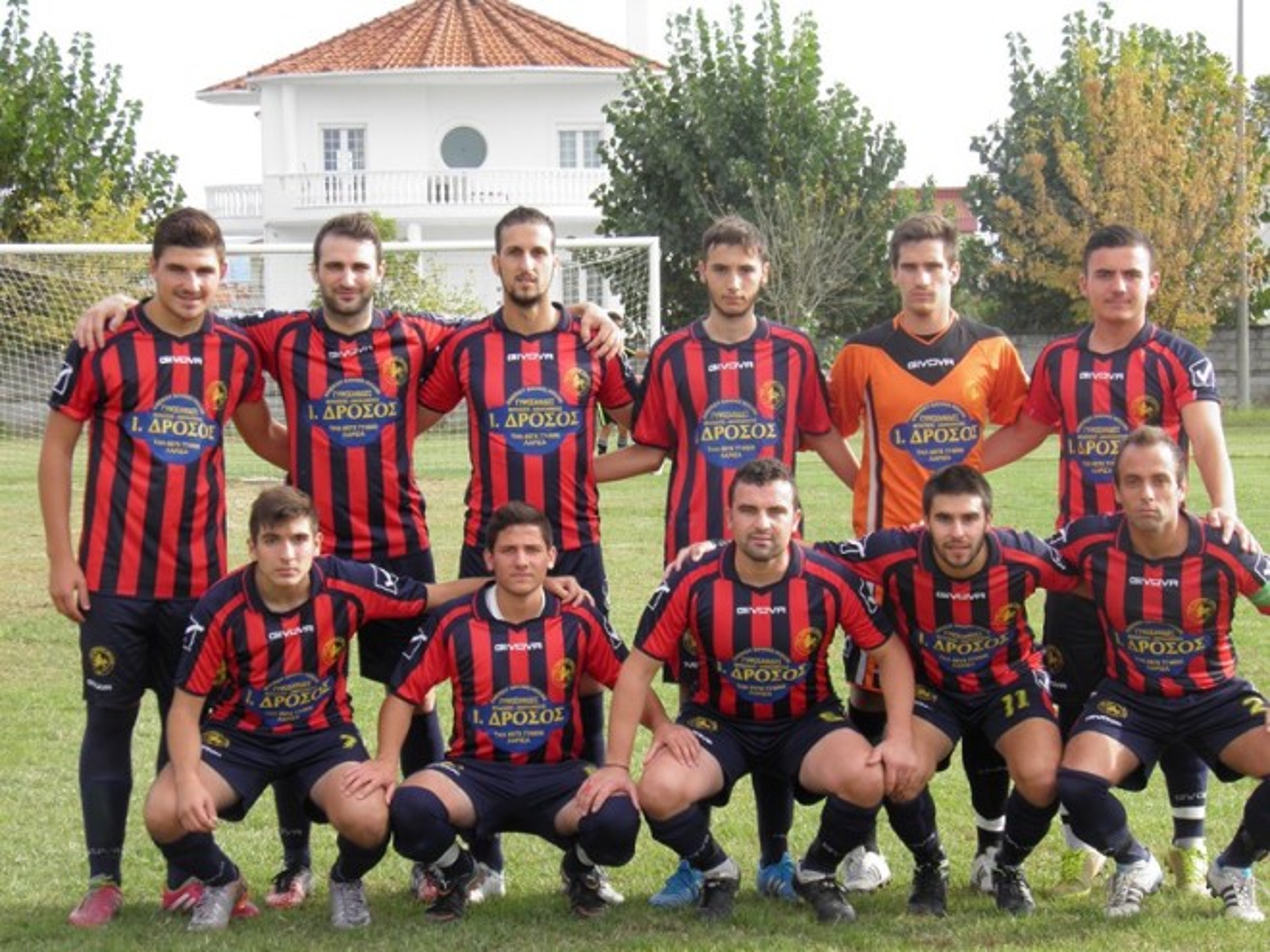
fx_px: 4109
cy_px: 476
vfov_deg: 13.2
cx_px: 635
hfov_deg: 17.6
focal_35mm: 112
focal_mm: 20.2
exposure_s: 1/100
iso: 50
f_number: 5.6
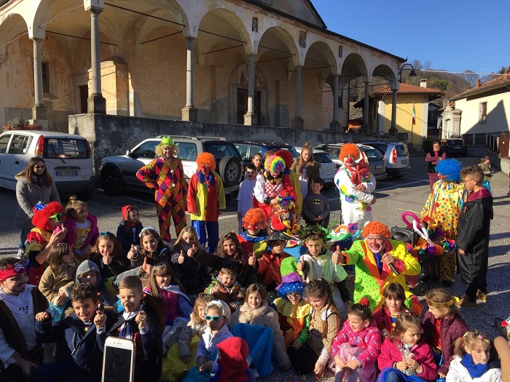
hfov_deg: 61.7
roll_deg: -2.2
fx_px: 427
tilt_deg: -7.2
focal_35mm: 29
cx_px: 255
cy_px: 191
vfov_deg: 48.2
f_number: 2.2
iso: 32
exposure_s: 1/1464
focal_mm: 4.15
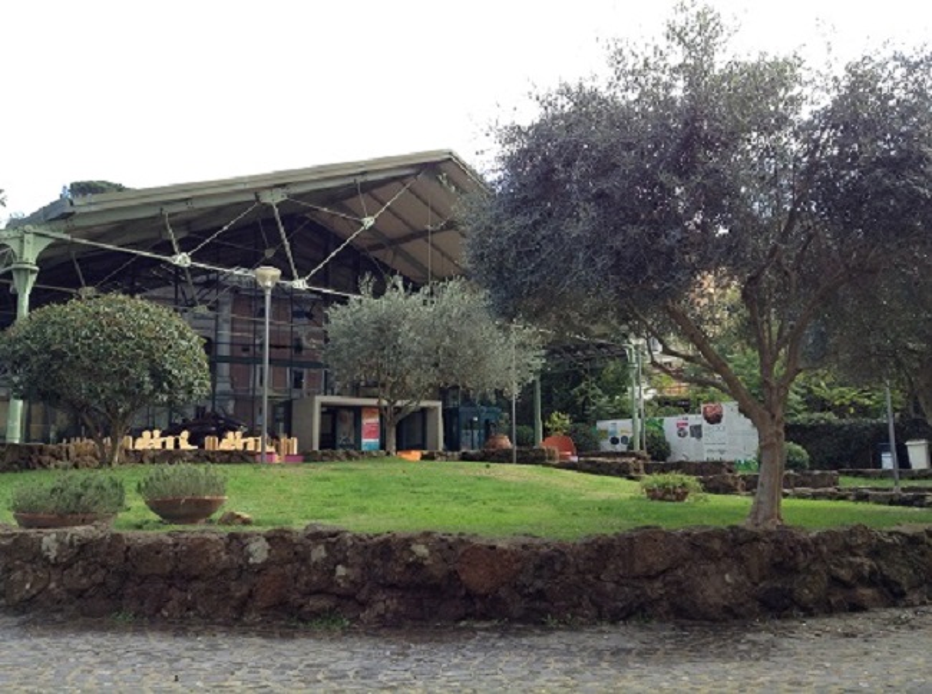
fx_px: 886
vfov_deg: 42.8
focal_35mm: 33
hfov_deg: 55.5
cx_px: 466
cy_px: 347
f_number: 2.4
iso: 32
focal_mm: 3.3
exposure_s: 1/155
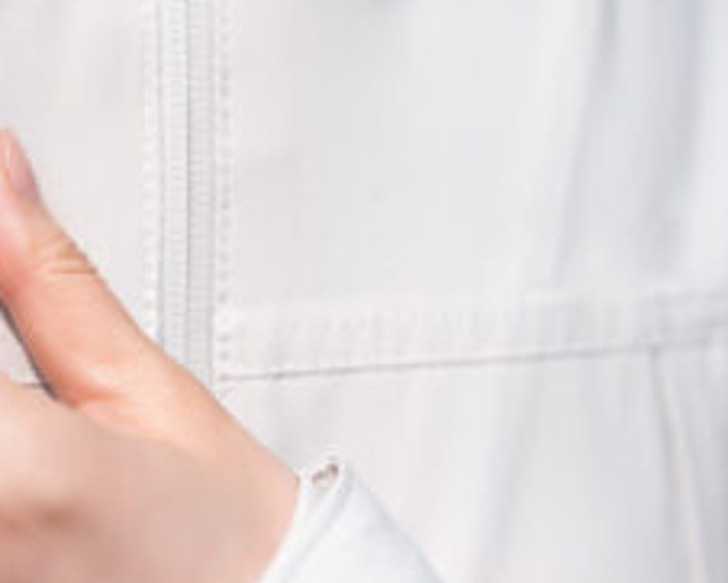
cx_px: -81
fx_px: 2457
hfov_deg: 16.3
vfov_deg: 13.5
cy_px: 161
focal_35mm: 114
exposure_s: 1/1000
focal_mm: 55
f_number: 2.2
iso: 80
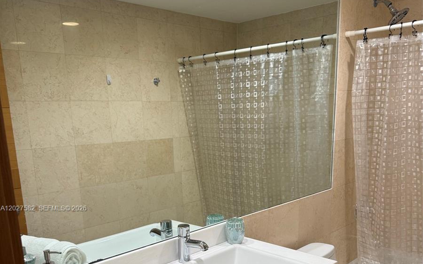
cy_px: 209
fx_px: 392
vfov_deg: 36.1
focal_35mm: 34
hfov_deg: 56.7
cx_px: 212
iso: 125
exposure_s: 1/121
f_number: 1.78
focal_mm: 6.76
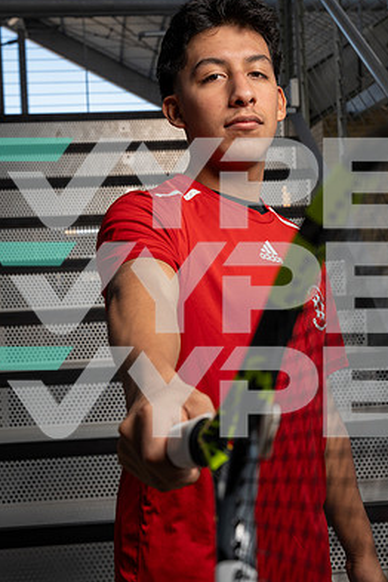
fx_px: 1018
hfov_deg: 21.6
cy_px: 289
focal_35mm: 63
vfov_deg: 31.9
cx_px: 206
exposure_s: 1/250
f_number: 8
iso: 250
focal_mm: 55
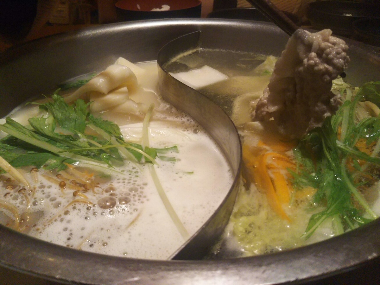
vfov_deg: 46.8
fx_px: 329
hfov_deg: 60.0
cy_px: 142
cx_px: 190
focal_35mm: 30
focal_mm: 4
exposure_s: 1/40
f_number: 2.2
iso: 200
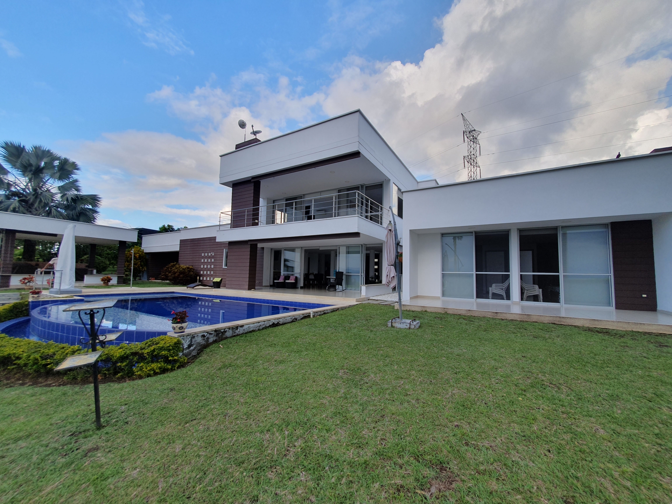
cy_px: 252
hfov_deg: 106.2
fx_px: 252
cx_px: 336
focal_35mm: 13
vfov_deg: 89.9
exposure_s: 1/282
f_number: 2.2
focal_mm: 1.8
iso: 50
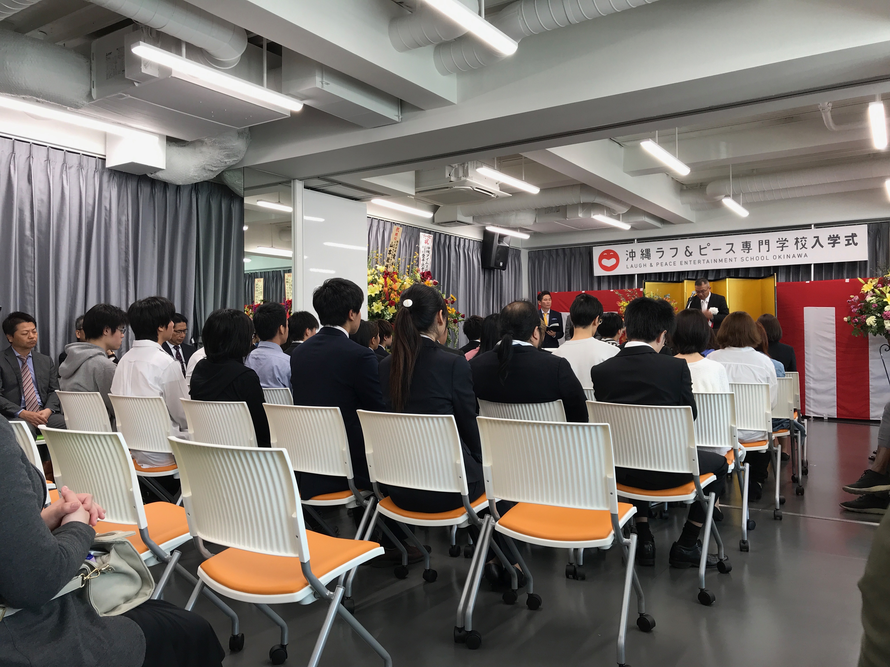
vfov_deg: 49.7
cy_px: 334
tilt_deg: +1.5
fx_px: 720
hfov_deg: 63.4
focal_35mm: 28
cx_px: 445
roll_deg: +0.1
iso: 20
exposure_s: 1/30
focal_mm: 3.99
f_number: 1.8
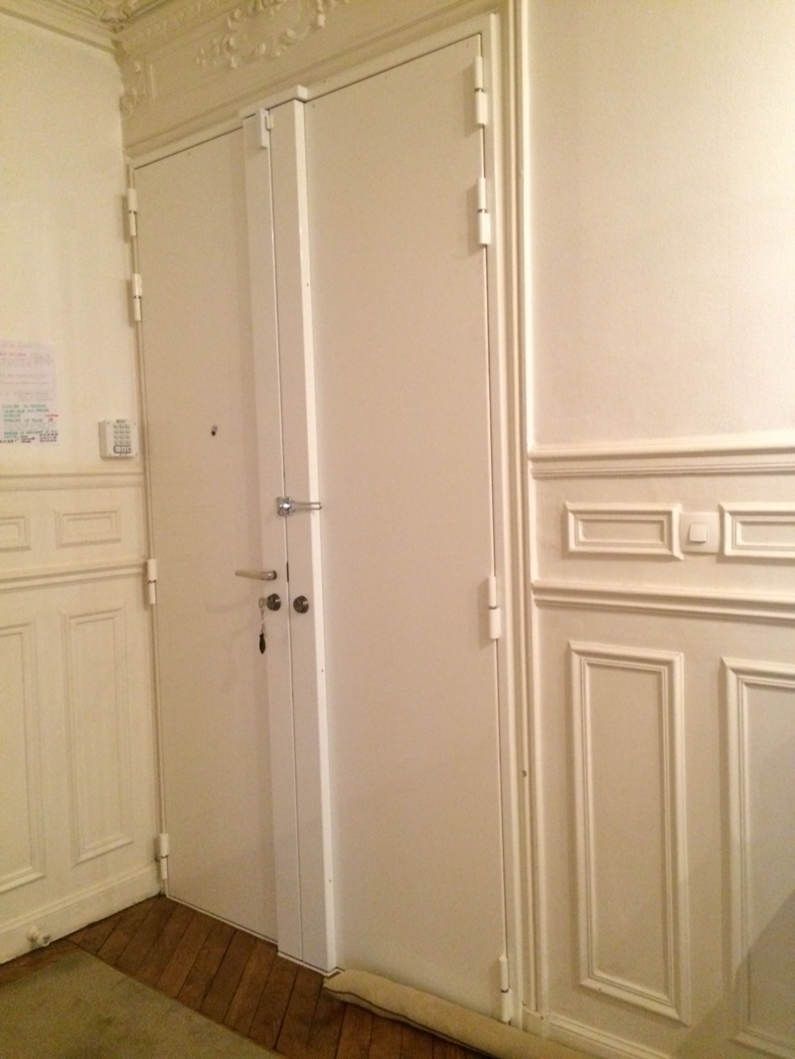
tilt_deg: -3.5
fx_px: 888
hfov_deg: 48.2
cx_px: 398
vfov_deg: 61.6
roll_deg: +2.3
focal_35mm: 29
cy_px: 530
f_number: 2.2
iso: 500
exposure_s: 1/17
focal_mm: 4.15
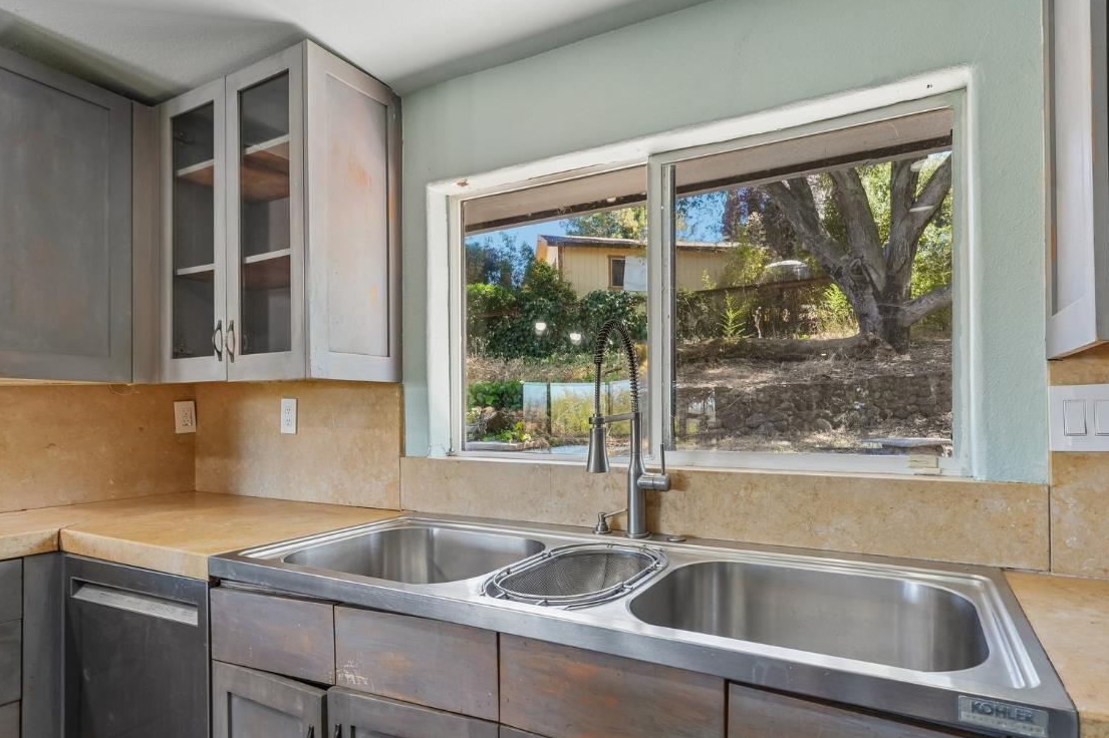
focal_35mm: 19
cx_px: 619
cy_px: 415
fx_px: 585
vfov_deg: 64.3
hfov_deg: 86.6
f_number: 8
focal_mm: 14
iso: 640
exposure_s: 1/20
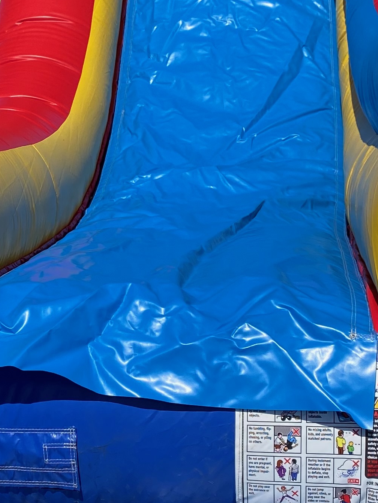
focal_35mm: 78
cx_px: -20
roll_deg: +1.9
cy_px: 228
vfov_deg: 25.0
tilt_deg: -0.4
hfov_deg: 18.3
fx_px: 1136
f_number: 1.8
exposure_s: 1/3610
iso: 32
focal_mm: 4.25
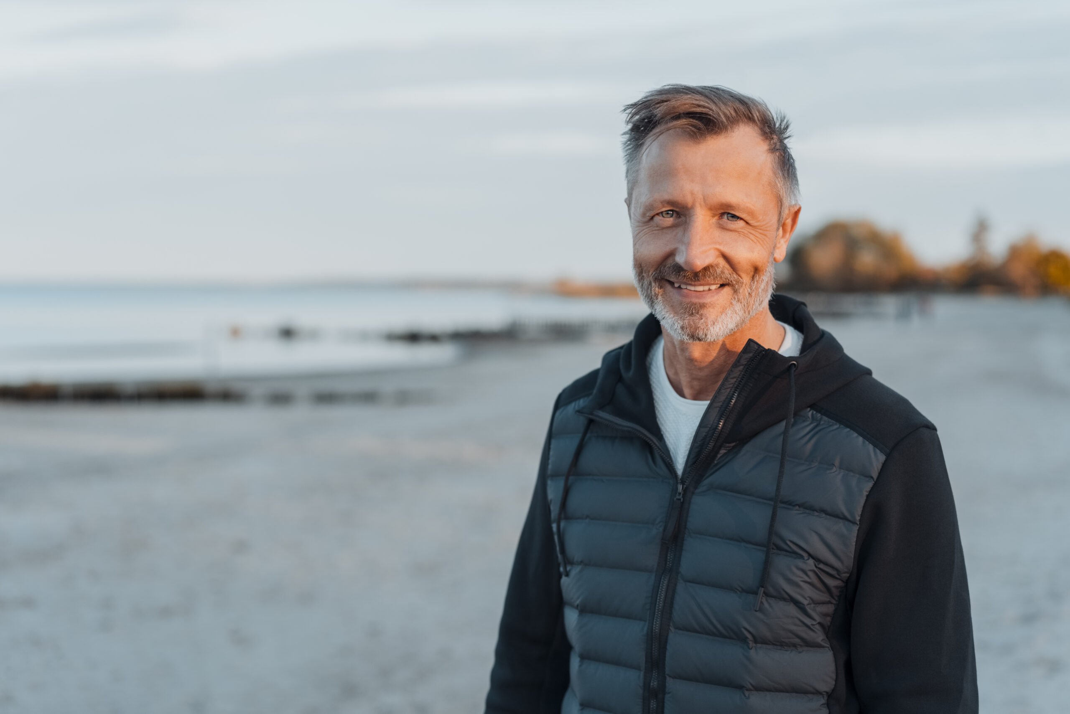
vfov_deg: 24.6
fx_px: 1635
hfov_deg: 36.2
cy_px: 357
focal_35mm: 55
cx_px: 535
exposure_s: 1/800
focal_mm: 55
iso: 125
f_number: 2.5
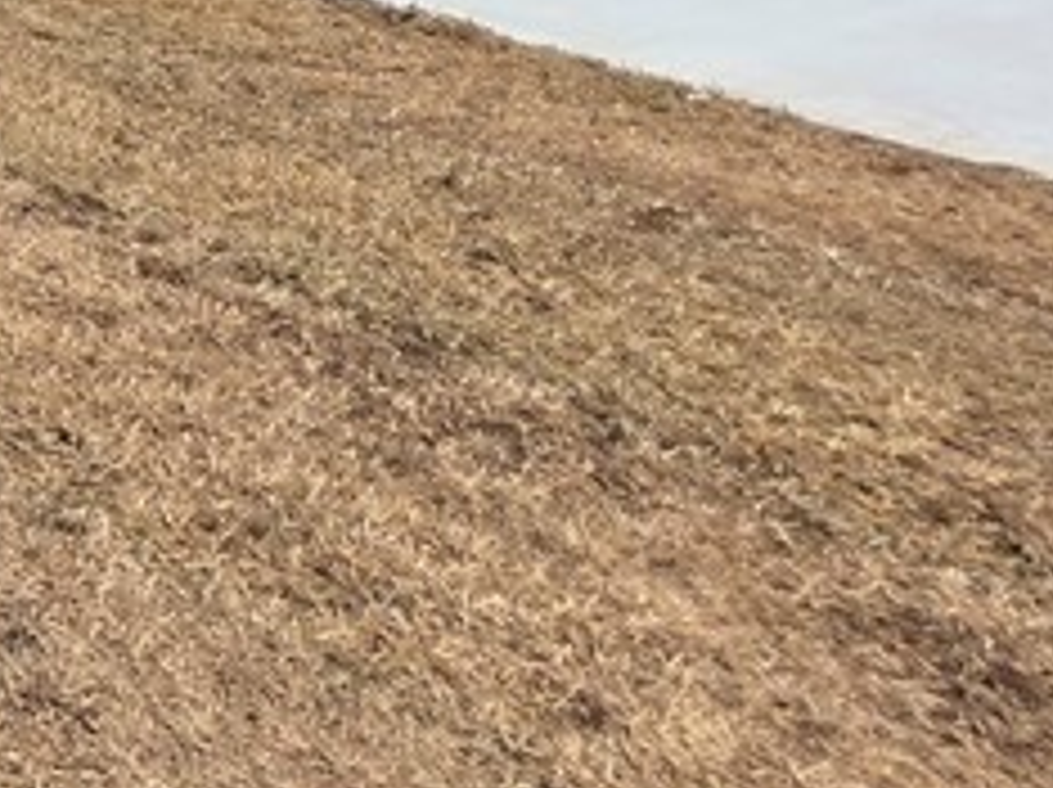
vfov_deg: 21.0
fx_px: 1732
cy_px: -446
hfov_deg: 23.2
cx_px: -716
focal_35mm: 57
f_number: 1.9
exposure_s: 1/3309
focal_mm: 2.2
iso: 40
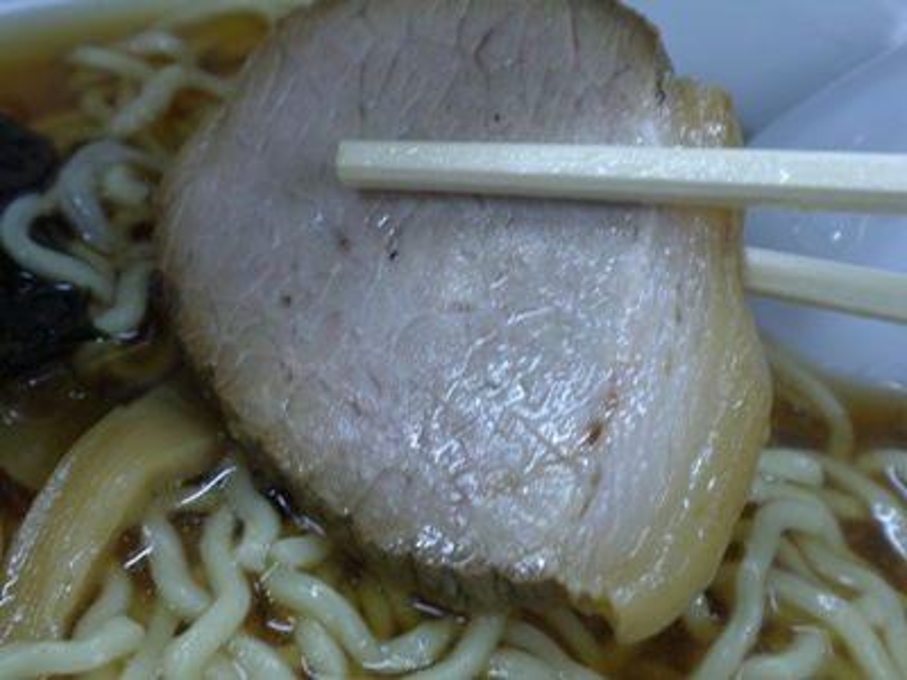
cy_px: 340
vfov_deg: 28.0
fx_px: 1362
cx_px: 454
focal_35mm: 52
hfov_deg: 36.8
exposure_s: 1/10
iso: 100
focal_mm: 9.1
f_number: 4.3
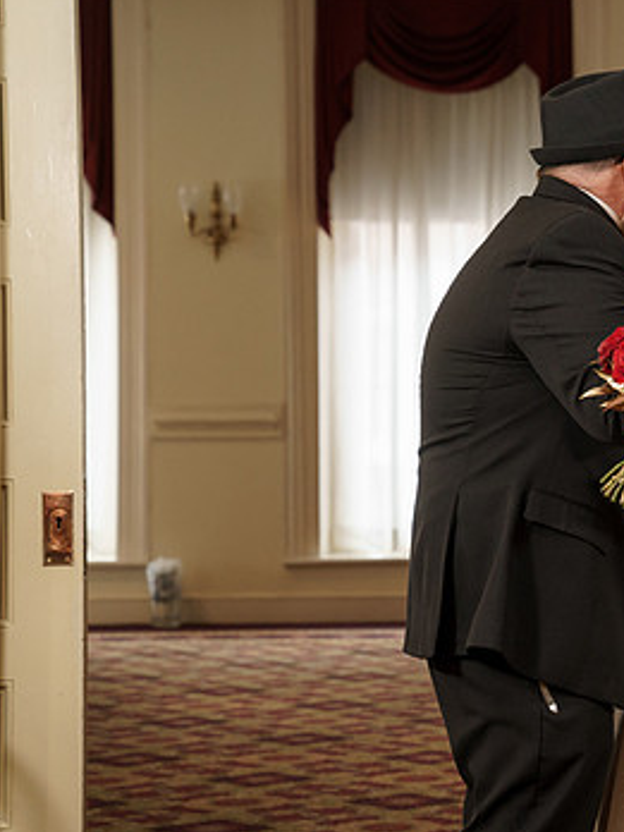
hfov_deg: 12.3
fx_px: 2860
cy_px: 363
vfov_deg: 16.5
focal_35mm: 119
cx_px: 665
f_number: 4
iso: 2000
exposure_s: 1/100
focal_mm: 70
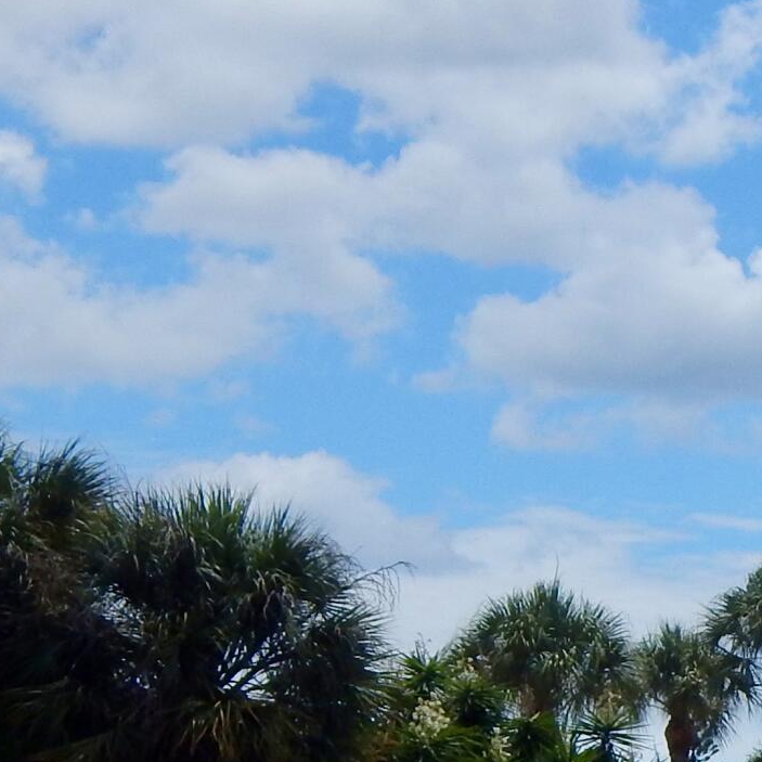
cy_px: 660
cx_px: 1234
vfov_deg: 9.6
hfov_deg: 9.3
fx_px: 4508
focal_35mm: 181
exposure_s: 1/800
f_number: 7.4
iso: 125
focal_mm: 8.6
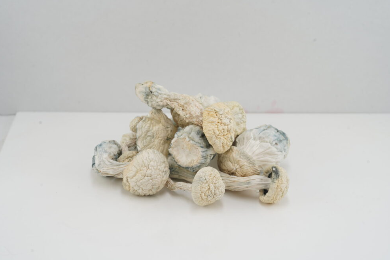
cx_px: 193
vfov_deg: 19.2
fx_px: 769
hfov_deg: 28.5
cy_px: 131
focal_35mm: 71
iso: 100
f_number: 10
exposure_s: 1/40
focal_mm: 70
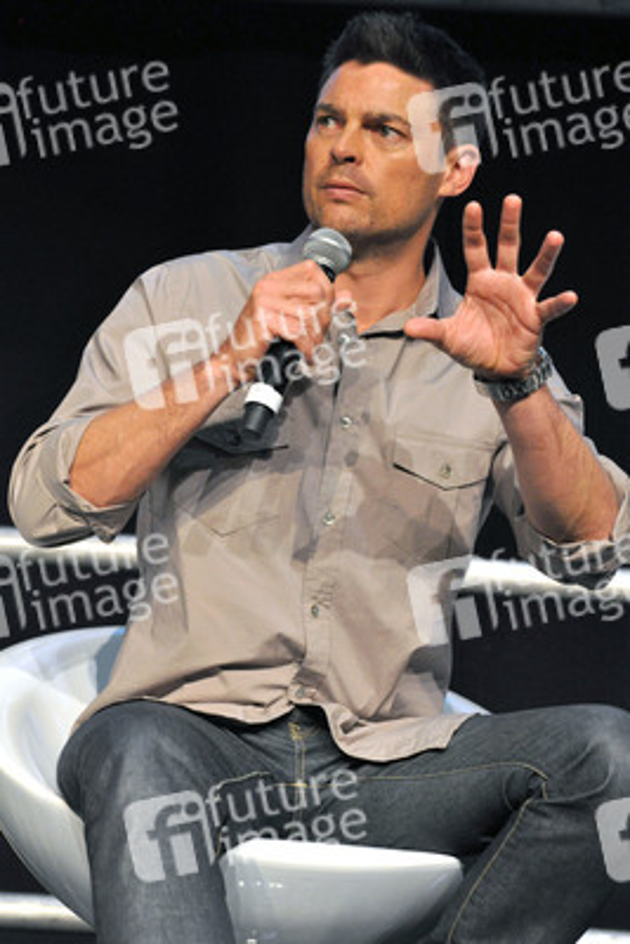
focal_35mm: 147
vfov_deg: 14.0
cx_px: 315
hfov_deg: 9.3
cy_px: 472
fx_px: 3855
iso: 2000
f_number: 5.6
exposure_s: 1/125
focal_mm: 98
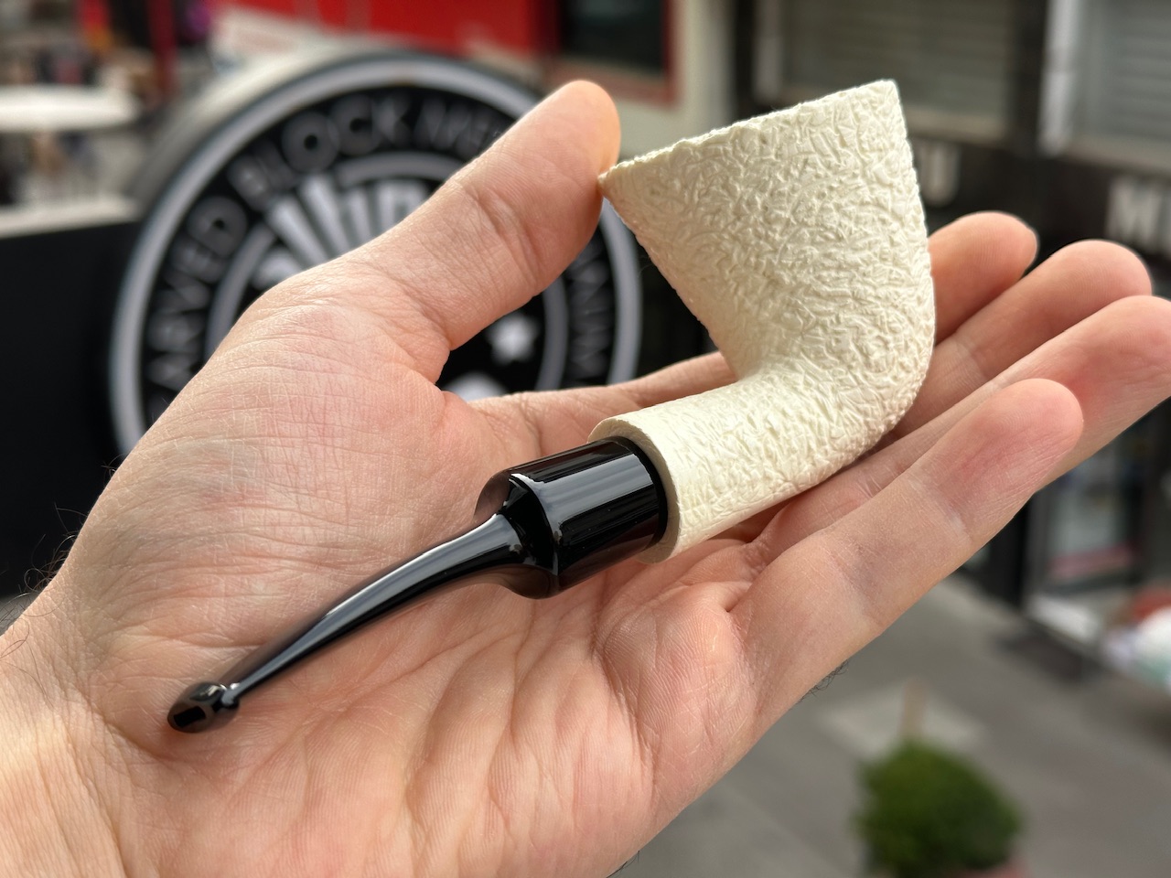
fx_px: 1624
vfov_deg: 30.3
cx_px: 586
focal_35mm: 48
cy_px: 439
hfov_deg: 39.7
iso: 64
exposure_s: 1/724
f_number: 1.78
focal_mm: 6.86
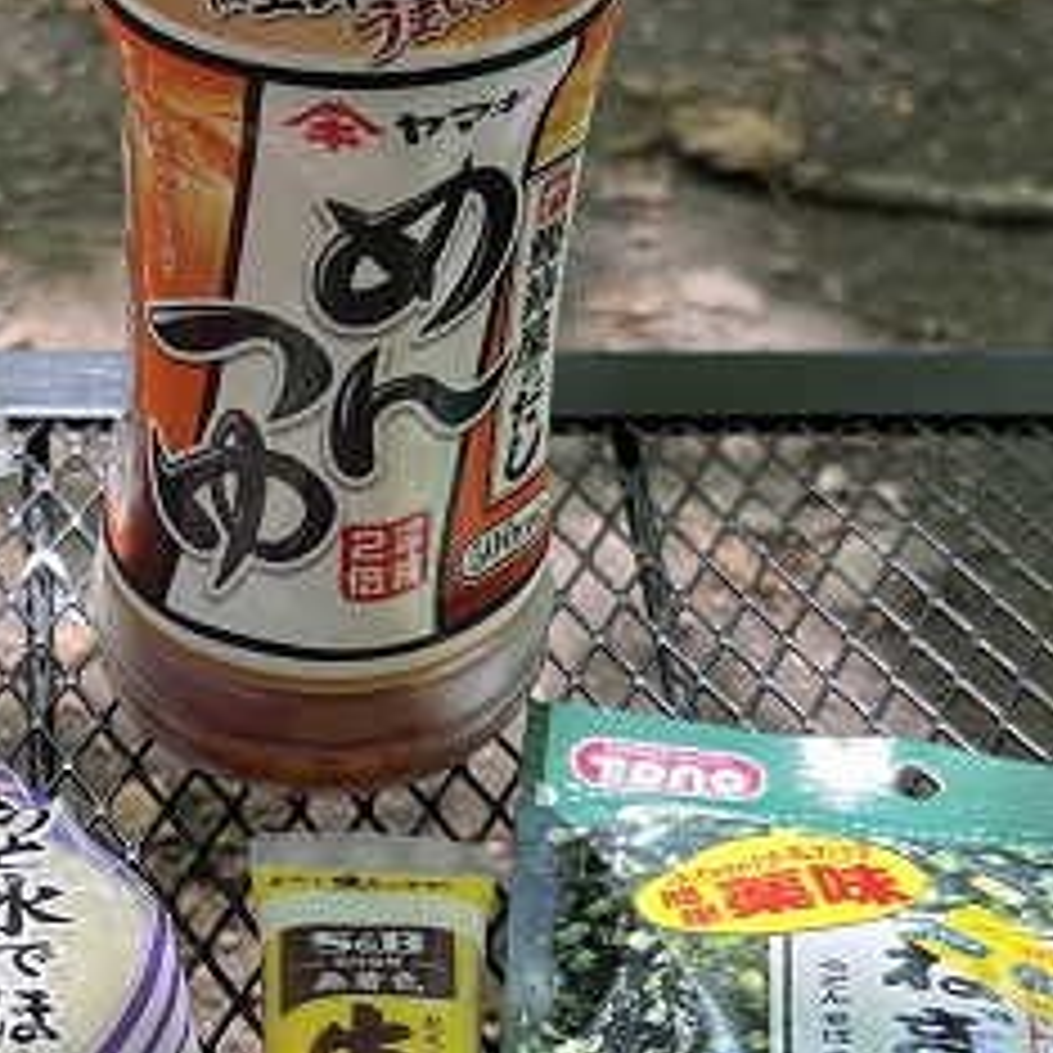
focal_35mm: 80
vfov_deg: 21.6
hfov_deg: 21.4
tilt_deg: -41.0
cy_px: 704
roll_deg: +0.6
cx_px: 227
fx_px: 2753
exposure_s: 1/121
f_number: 1.5
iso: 64
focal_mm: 5.7
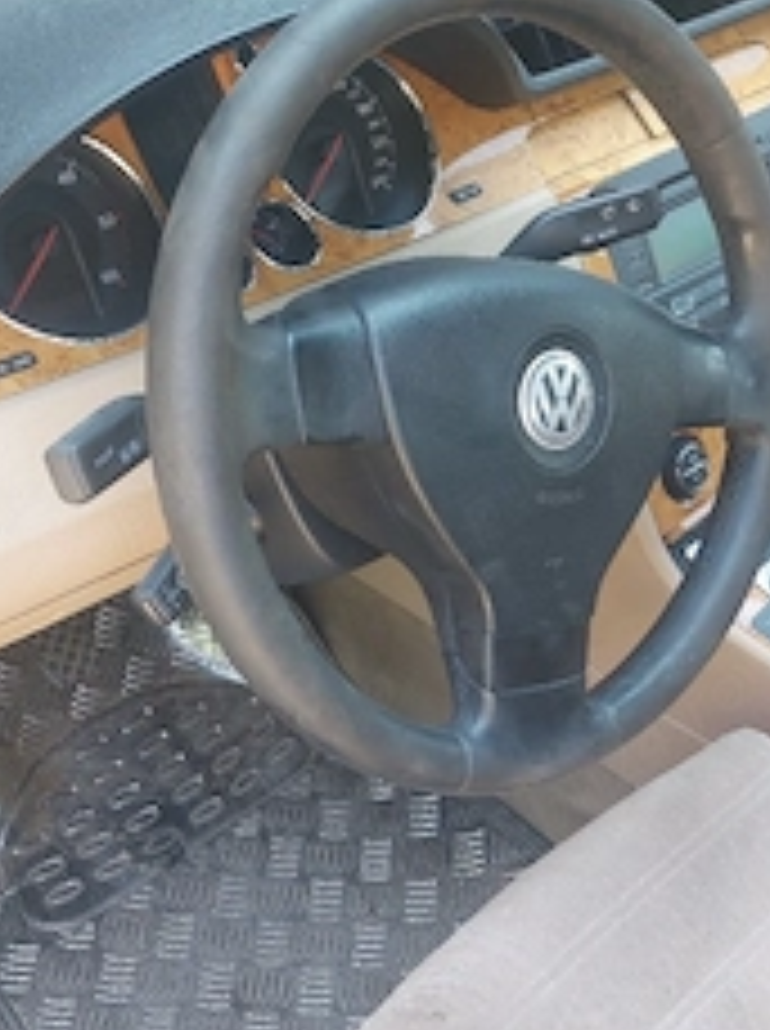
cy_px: 481
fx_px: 1249
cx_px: 342
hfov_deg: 34.2
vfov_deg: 44.8
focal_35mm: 42
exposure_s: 1/50
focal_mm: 5.23
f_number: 1.8
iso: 80
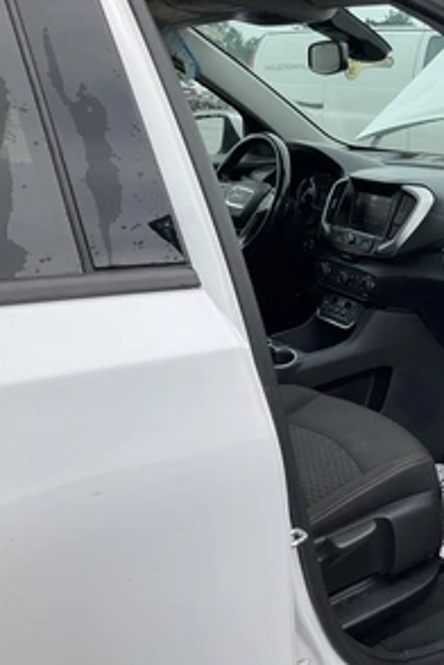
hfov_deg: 30.3
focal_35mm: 41
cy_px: 328
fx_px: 758
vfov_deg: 47.4
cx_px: 449
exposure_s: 1/709
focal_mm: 3
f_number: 1.8
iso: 25
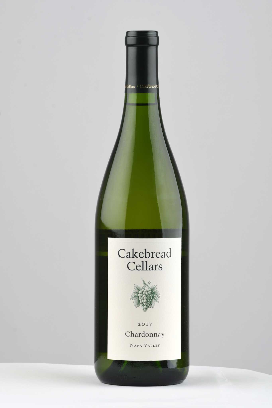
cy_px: 204
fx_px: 2210
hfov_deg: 7.0
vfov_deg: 10.5
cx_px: 136
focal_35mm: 195
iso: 100
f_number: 9
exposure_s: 1/200
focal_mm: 130
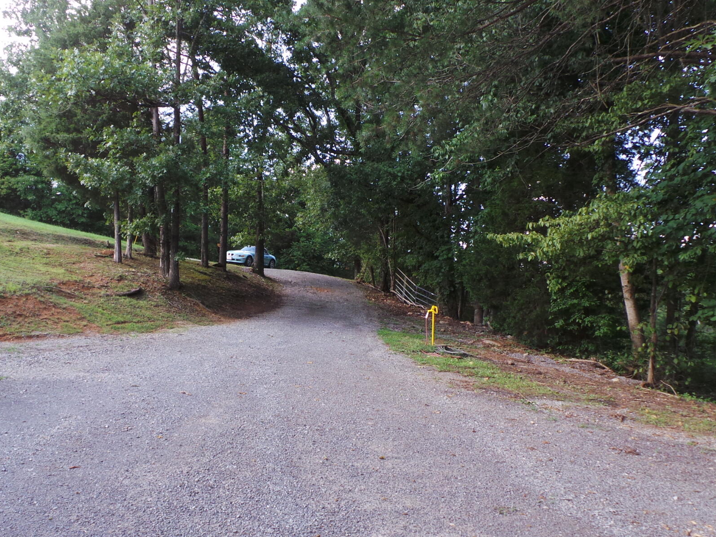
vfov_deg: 40.5
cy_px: 321
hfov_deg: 52.5
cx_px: 309
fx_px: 724
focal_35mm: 35
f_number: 4.1
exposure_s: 1/60
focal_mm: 5
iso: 100
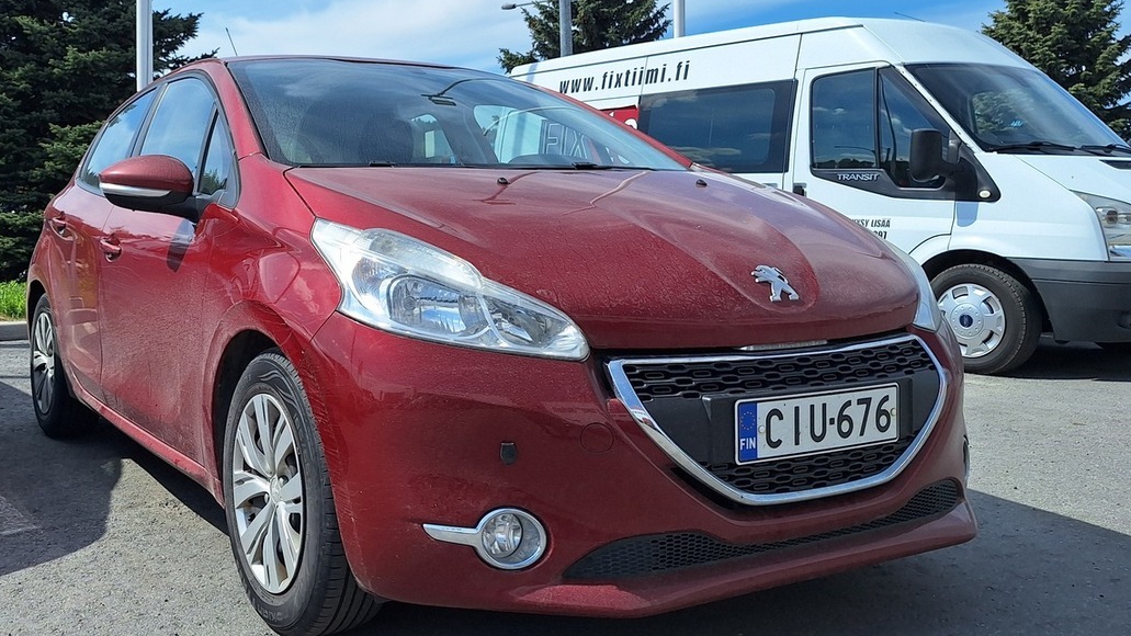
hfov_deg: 56.0
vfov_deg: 33.6
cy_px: 246
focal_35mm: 35
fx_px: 1050
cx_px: 430
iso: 40
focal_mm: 5.54
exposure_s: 1/4000
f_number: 1.8
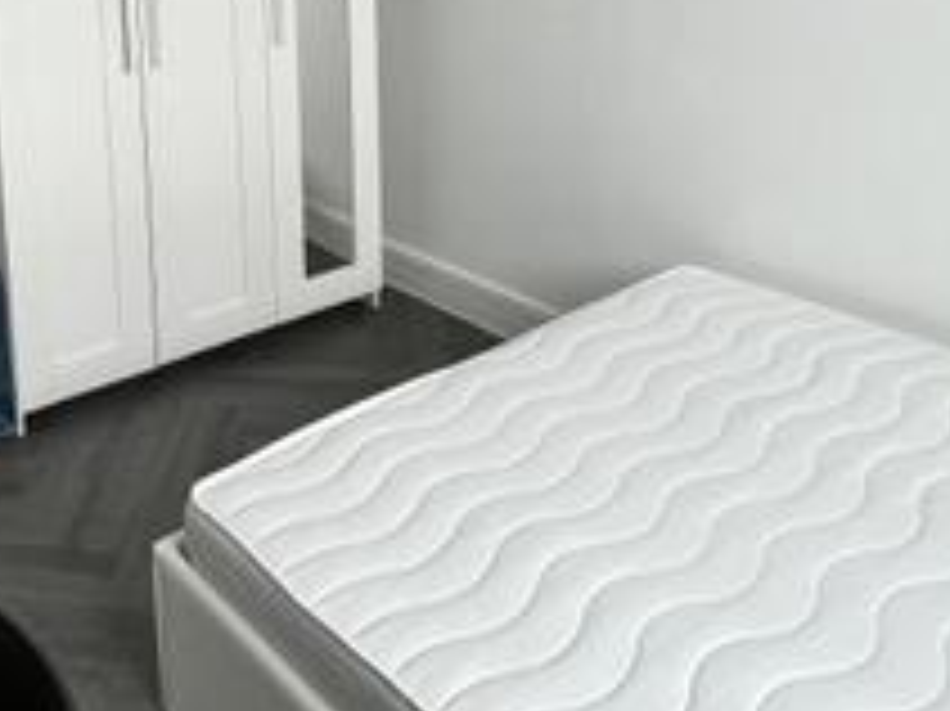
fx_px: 1015
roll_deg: +3.6
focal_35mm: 37
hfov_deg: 47.6
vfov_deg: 34.5
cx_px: 198
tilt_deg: -6.9
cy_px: -27
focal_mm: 1.57
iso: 64
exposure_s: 1/99
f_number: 1.8
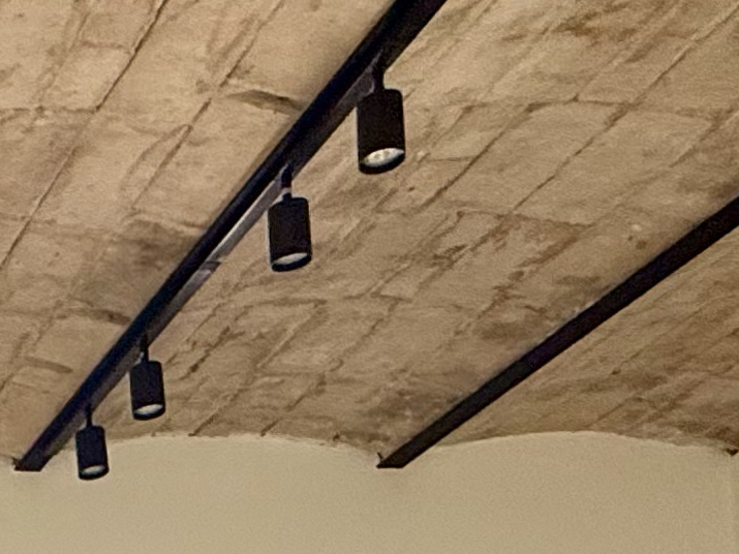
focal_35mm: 79
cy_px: 1042
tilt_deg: +4.7
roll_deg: +1.2
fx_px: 1686
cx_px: -483
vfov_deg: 15.6
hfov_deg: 19.9
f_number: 2.2
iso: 200
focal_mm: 2.22
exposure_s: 1/99
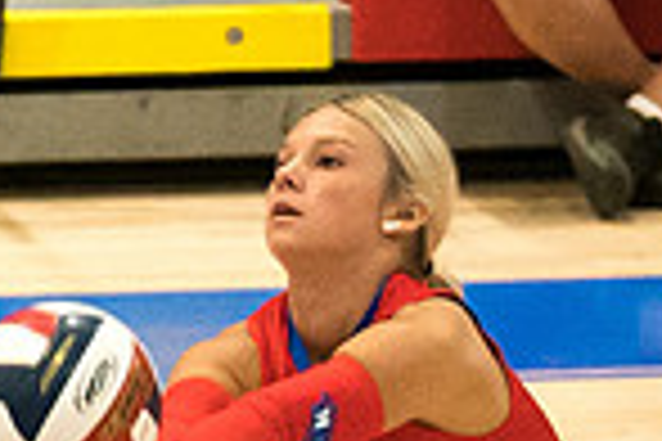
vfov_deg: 1.7
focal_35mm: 828
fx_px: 15225
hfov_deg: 2.5
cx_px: 435
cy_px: 756
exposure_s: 1/1000
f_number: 2.8
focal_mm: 70
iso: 3200
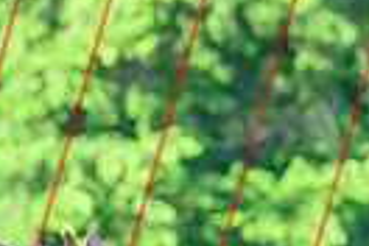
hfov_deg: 3.1
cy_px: 529
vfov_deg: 2.1
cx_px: -107
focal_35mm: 657
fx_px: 6734
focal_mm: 101
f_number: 2.8
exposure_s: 1/2500
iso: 1250
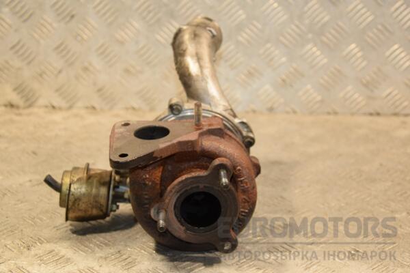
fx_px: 820
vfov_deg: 18.9
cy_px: 136
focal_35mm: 72
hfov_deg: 28.1
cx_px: 205
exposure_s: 1/100
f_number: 4.8
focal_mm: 48
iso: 800
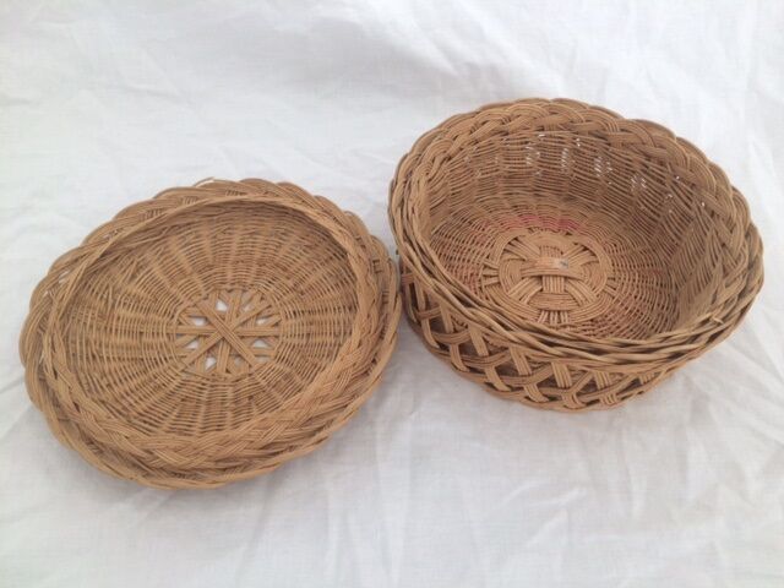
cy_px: 294
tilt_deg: -53.8
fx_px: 657
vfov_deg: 48.2
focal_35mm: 29
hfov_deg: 61.7
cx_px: 392
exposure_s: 1/100
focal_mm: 4.15
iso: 50
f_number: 2.2
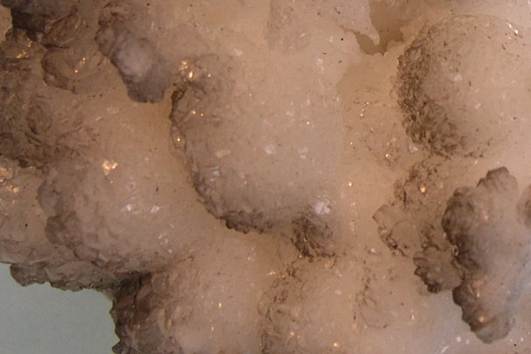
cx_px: 544
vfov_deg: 13.9
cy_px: 52
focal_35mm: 98
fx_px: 1445
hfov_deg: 20.1
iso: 50
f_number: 2.7
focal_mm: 6
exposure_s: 1/13.3
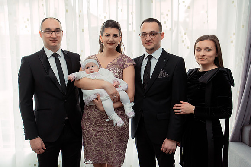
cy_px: 89
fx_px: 238
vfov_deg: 38.7
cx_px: 108
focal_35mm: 34
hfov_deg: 55.3
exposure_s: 1/200
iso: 800
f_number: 2.8
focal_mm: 30
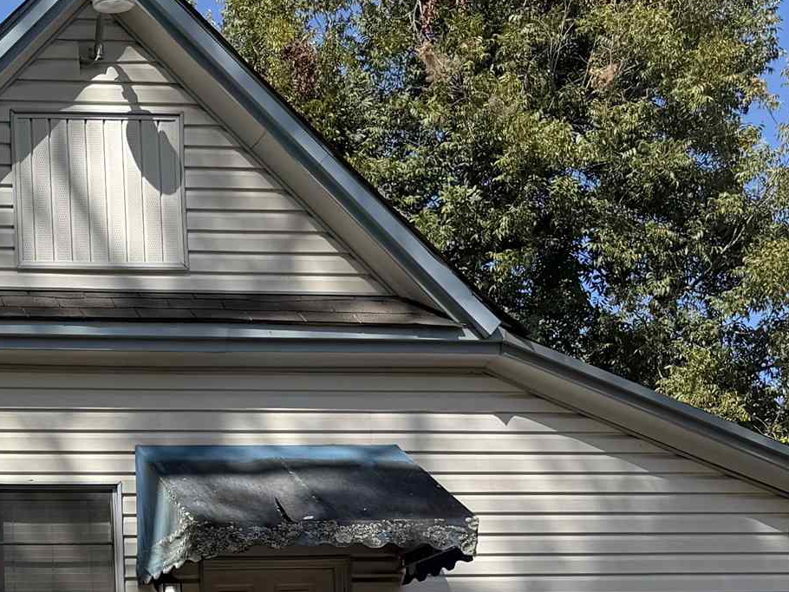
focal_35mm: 81
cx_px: -121
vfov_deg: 17.2
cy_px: 754
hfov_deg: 22.5
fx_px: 1847
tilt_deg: +6.0
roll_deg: +2.1
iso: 80
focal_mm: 6.76
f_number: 1.78
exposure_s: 1/2703
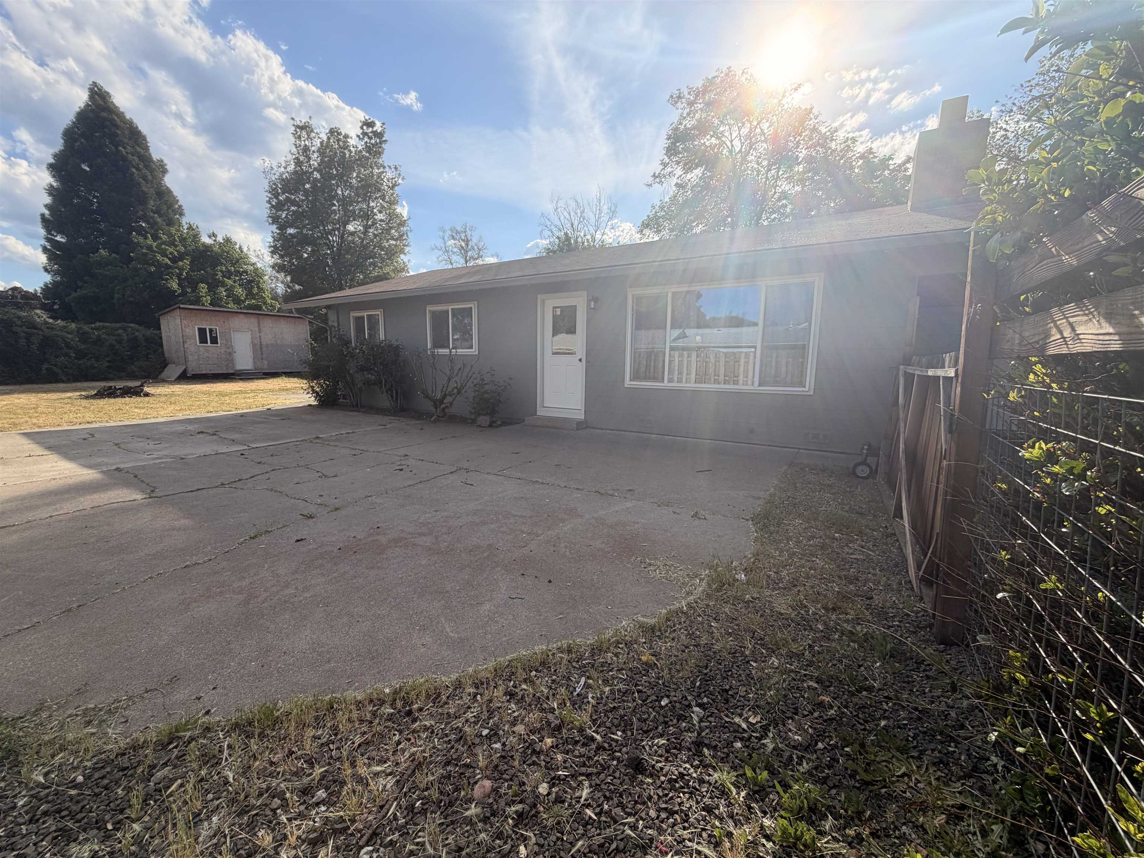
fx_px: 463
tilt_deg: -8.2
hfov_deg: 102.1
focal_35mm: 14
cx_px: 572
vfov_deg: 85.7
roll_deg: -0.5
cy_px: 429
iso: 32
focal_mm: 2.22
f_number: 2.2
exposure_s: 1/928
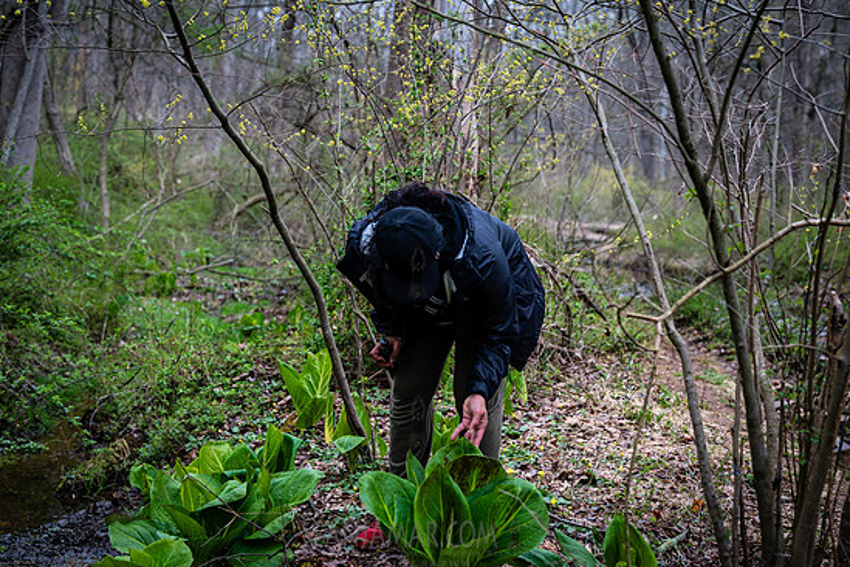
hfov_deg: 35.1
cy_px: 271
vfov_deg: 23.8
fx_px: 1346
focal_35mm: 57
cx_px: 416
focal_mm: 54
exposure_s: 1/160
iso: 400
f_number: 3.5
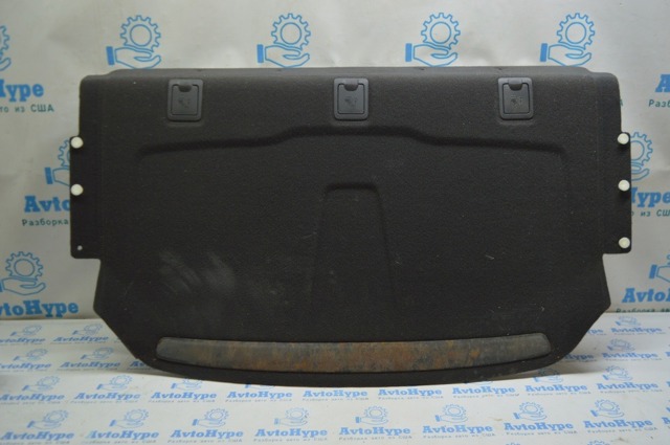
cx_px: 335
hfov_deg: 59.6
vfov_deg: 41.6
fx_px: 586
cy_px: 222
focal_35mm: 32
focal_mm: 21
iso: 400
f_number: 3.8
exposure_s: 1/60
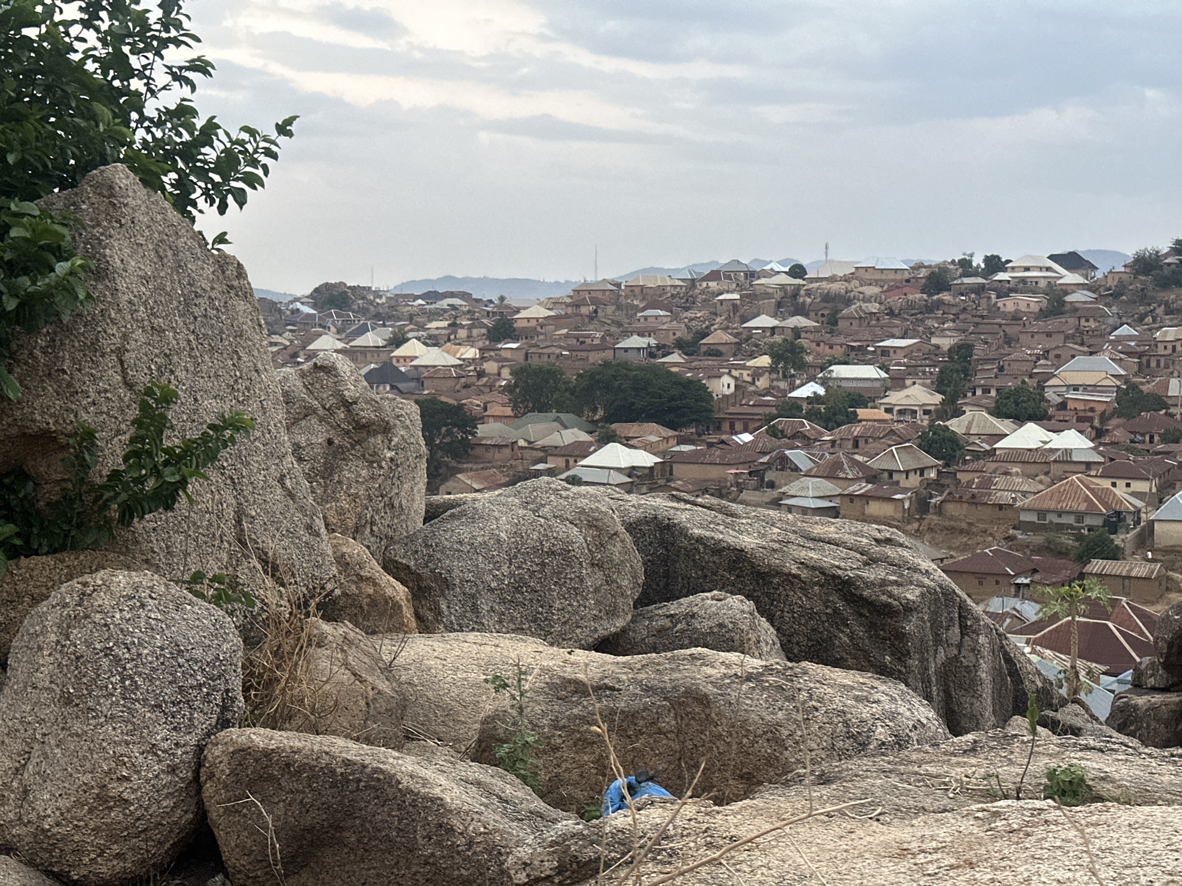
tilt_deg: -5.5
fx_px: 1639
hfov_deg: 39.7
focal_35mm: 48
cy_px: 443
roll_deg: +0.2
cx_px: 591
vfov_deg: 30.3
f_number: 1.78
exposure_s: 1/40
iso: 320
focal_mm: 6.86
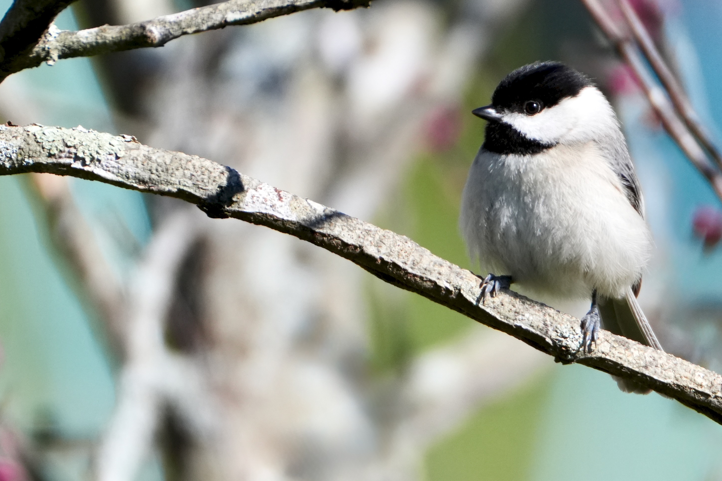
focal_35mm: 926
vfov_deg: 1.5
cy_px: 125
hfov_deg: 2.2
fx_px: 18571
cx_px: 503
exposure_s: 1/1250
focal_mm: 560
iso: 640
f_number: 8
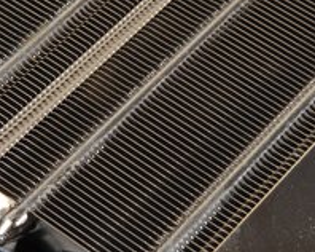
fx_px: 1462
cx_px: 126
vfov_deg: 9.8
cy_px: 97
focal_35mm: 157
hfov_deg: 12.3
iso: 100
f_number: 20
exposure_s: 1/80
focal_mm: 55
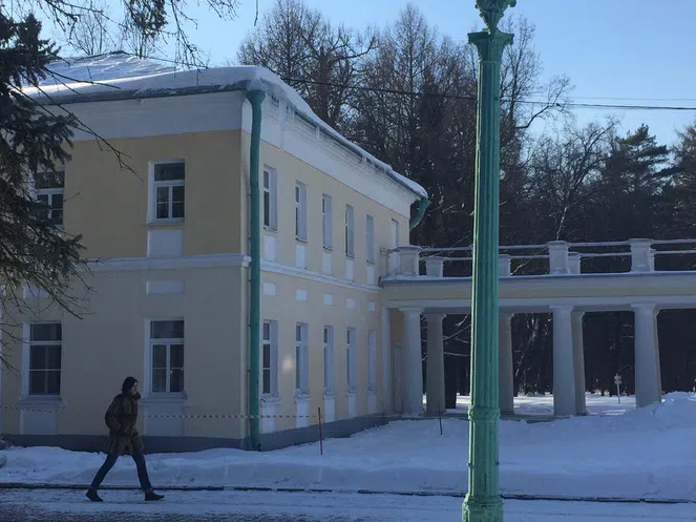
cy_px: 236
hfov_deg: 34.3
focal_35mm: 56
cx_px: 301
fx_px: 1126
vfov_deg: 26.1
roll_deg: +0.6
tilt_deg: +5.4
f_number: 2.2
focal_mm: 4.15
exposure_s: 1/1721
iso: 32
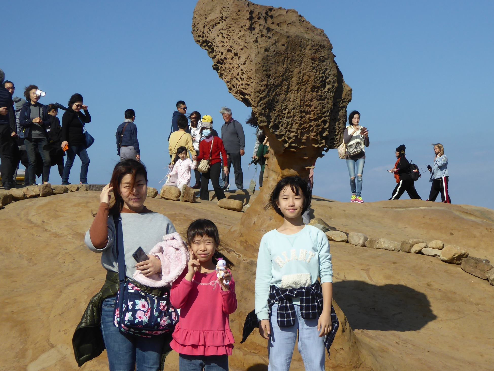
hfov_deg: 24.7
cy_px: 214
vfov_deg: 18.7
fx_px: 1127
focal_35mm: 79
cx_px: 268
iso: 100
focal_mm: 10.3
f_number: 4.2
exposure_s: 1/1000
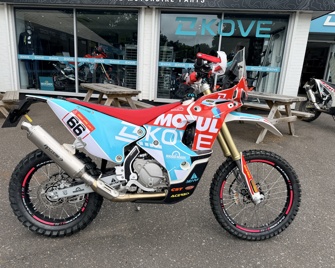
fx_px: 248
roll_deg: -2.7
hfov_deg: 68.0
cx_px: 159
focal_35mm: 25
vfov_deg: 56.8
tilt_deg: -13.7
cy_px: 134
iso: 80
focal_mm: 6.76
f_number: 1.78
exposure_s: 1/2907
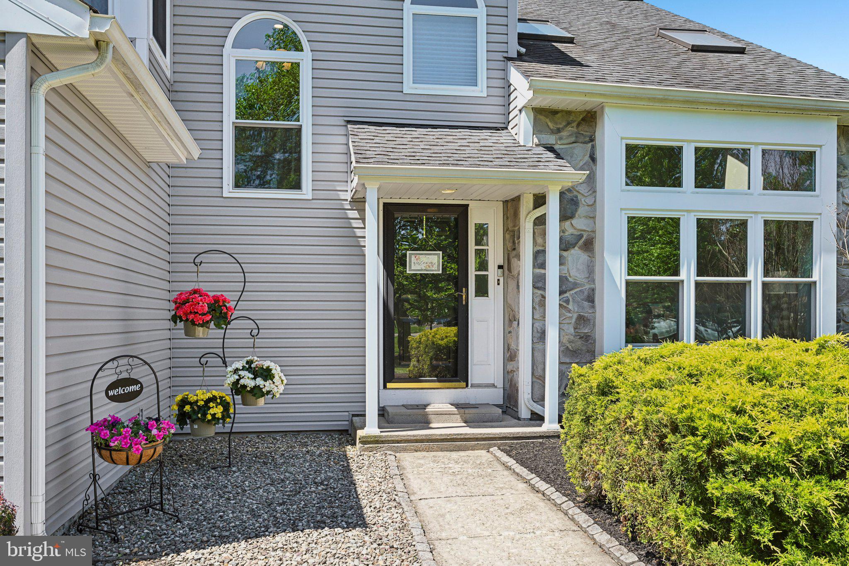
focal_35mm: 30
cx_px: 424
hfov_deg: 61.9
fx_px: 707
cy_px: 283
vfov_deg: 43.6
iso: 800
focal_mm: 30
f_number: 8
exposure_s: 1/500
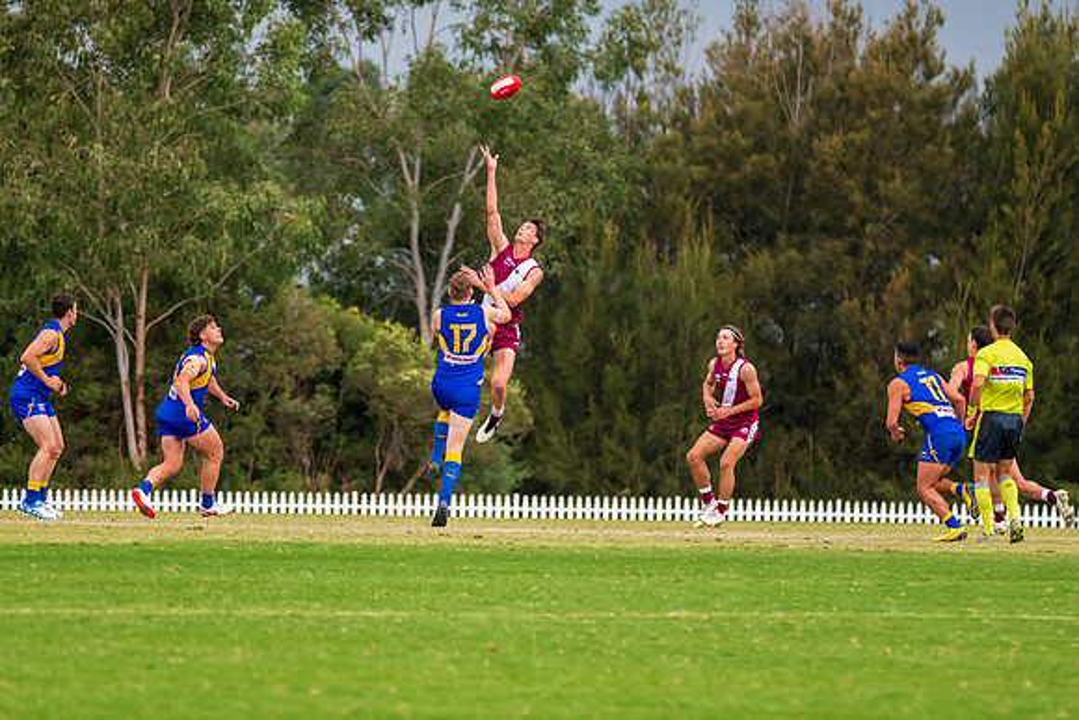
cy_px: 343
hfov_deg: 6.6
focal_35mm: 313
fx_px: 9371
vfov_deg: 4.4
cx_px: 568
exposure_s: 1/1250
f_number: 7.1
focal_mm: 280
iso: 1000
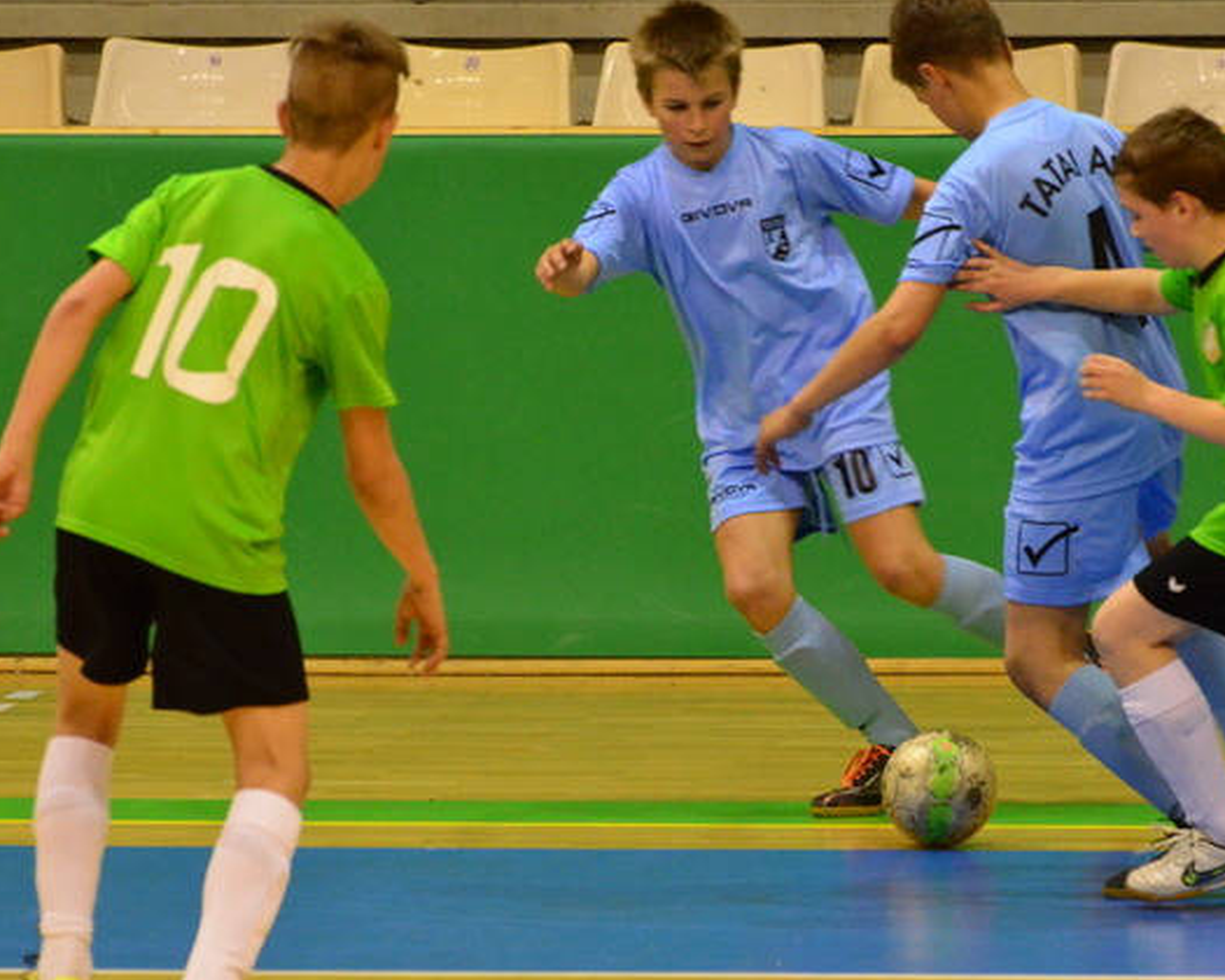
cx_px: 803
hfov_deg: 4.5
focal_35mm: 428
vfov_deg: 3.6
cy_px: 502
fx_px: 15517
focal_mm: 200
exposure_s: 1/250
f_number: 5.3
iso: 4000
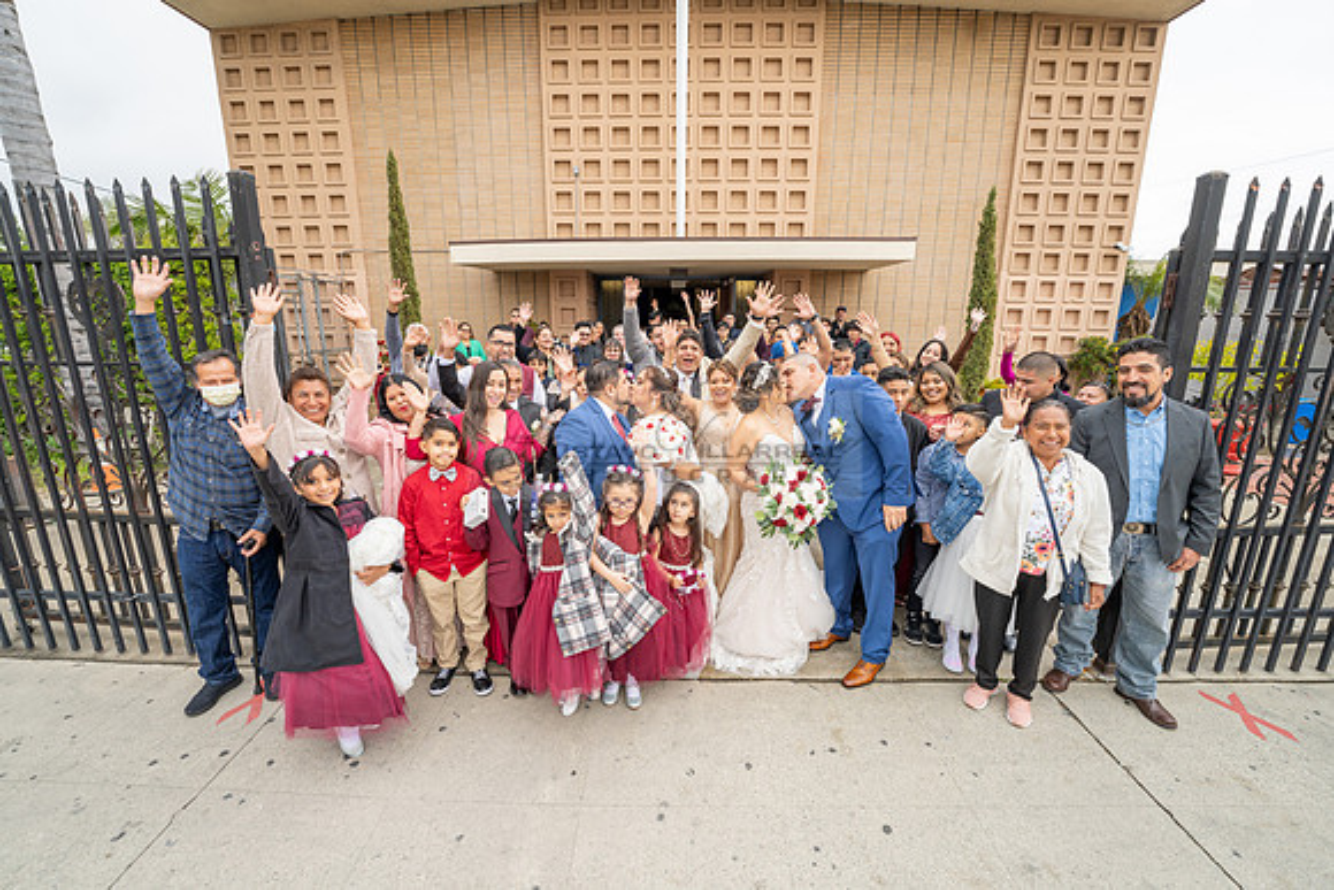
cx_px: 667
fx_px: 519
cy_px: 445
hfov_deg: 104.2
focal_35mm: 14
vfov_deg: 81.2
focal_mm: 14
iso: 200
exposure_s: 1/125
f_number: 4.5
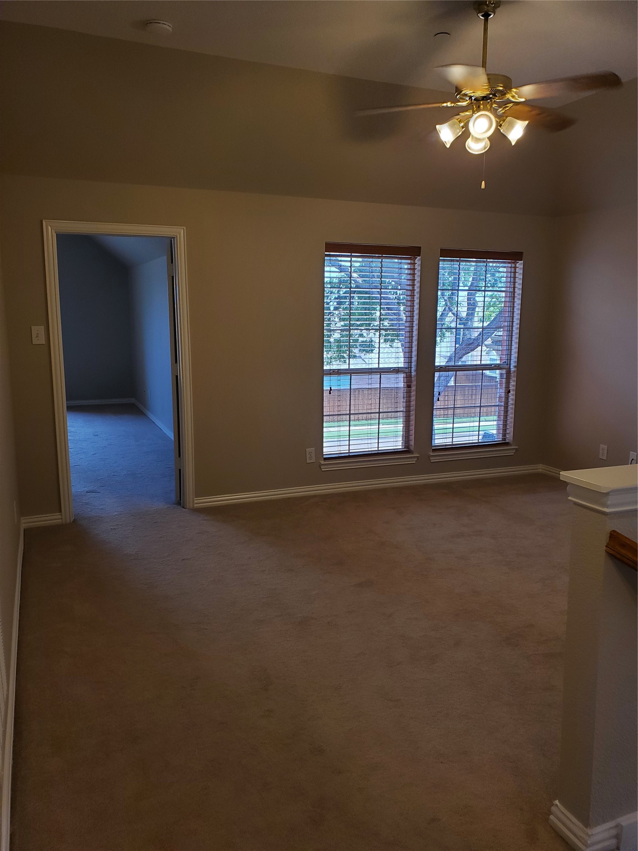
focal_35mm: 26
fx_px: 639
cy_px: 426
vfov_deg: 67.3
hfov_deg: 53.1
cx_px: 319
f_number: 2.4
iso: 100
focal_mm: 4.3
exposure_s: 1/120
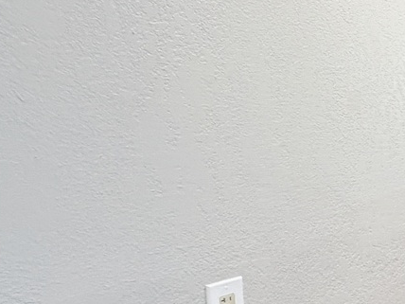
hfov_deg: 24.6
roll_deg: -0.8
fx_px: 655
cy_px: 238
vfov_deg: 25.7
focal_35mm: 56
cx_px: 641
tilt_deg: -8.7
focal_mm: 2.22
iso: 400
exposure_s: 1/60
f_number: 2.2
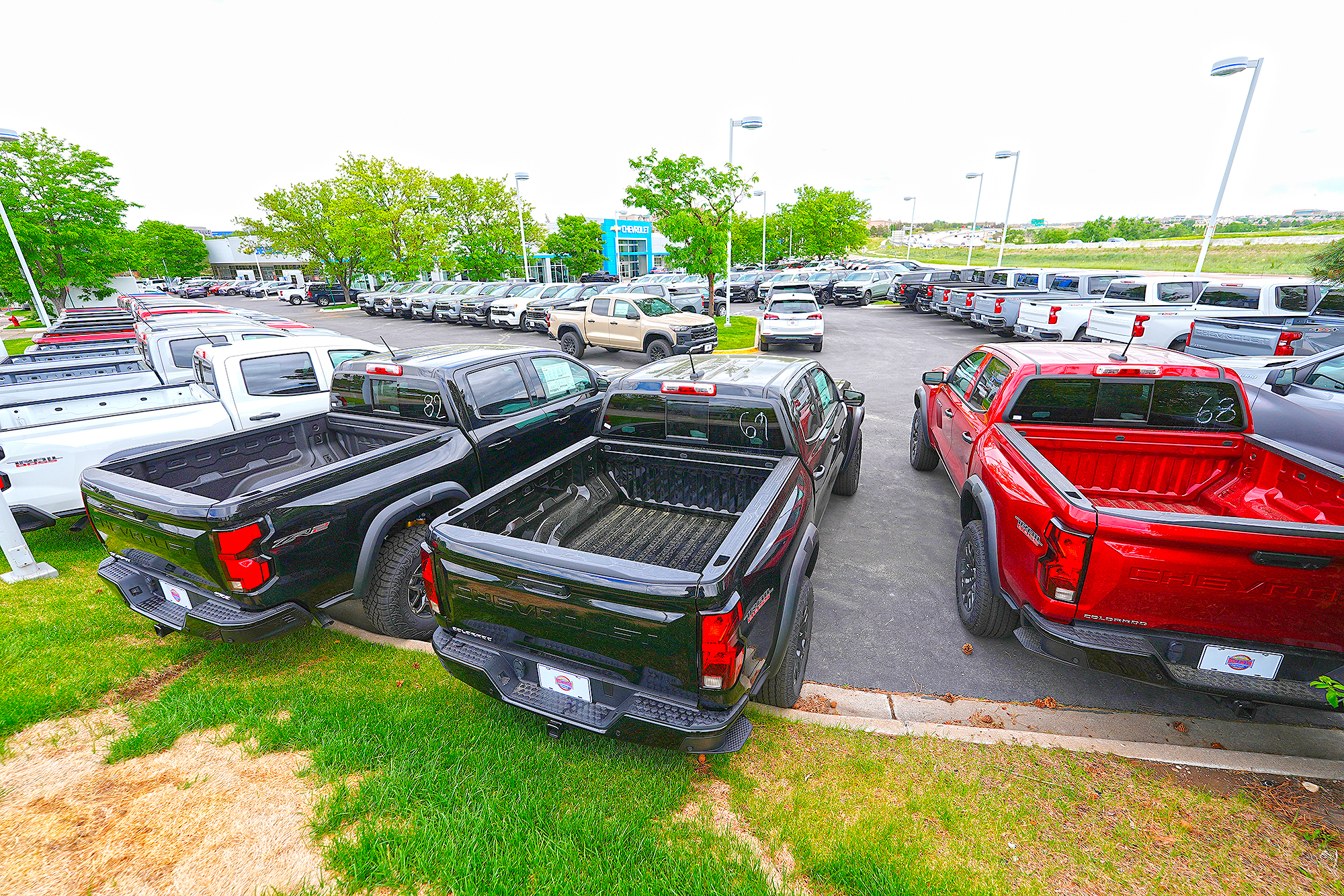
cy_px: 448
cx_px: 672
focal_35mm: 14
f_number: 3.5
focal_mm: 14
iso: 200
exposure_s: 1/1000
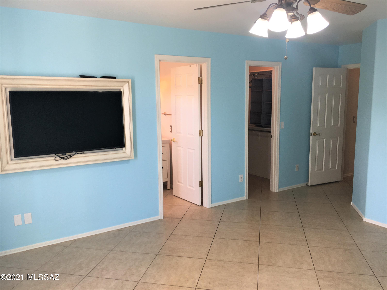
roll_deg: -0.2
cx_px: 194
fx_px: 324
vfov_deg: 48.2
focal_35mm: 29
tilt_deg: -8.3
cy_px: 145
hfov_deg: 61.7
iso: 25
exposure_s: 1/30
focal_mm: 4.15
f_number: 2.2
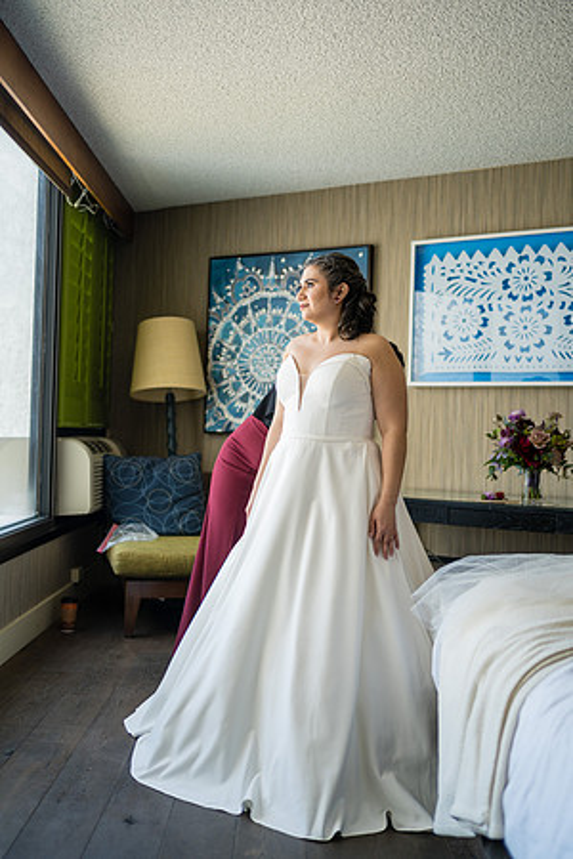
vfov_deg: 54.4
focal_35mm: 35
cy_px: 430
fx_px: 836
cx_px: 286
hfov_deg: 37.9
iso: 250
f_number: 1.8
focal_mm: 35
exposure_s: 1/320
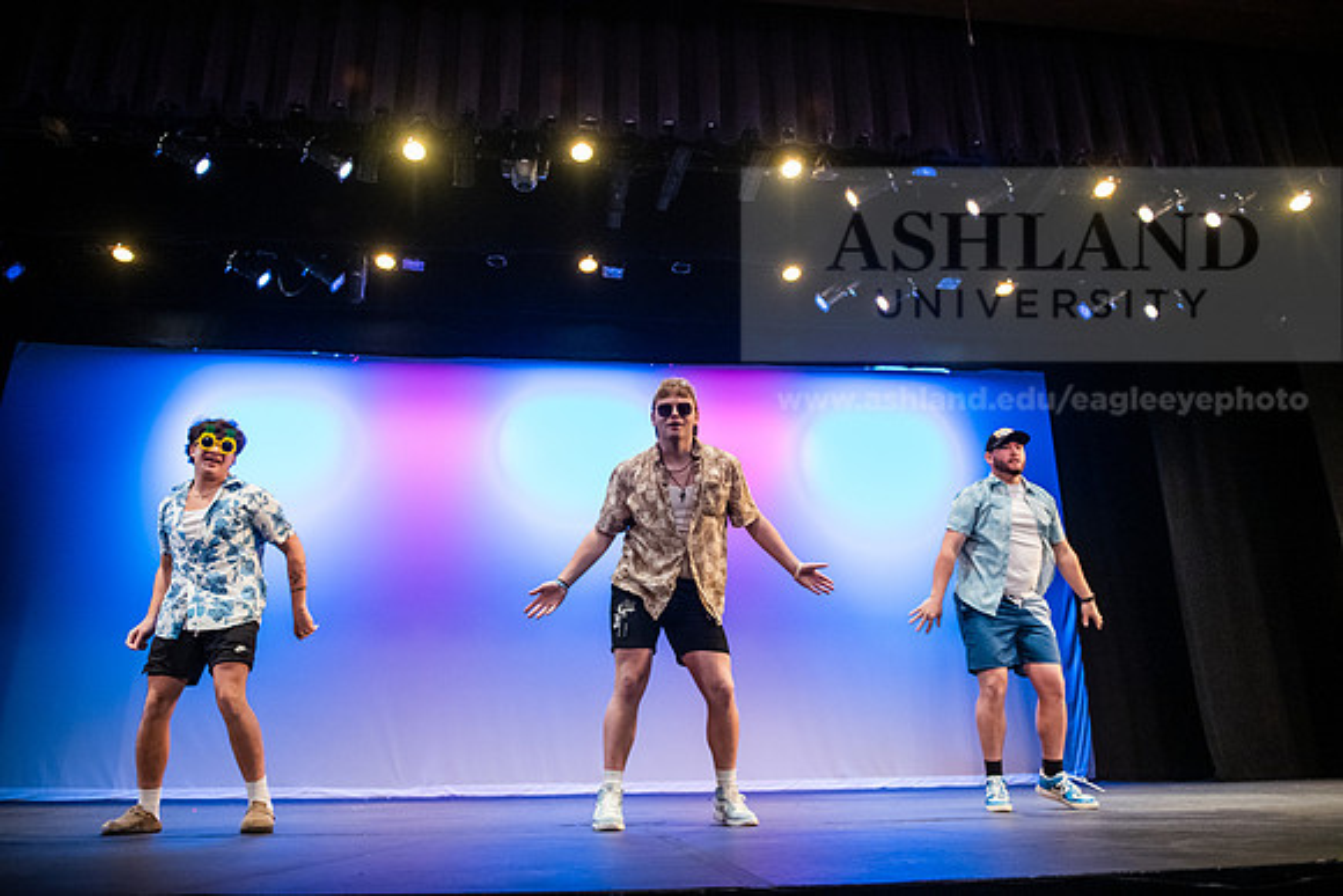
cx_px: 672
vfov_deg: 48.0
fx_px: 1007
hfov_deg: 67.4
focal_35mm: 27
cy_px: 448
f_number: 3.2
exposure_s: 1/320
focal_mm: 27
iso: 4000
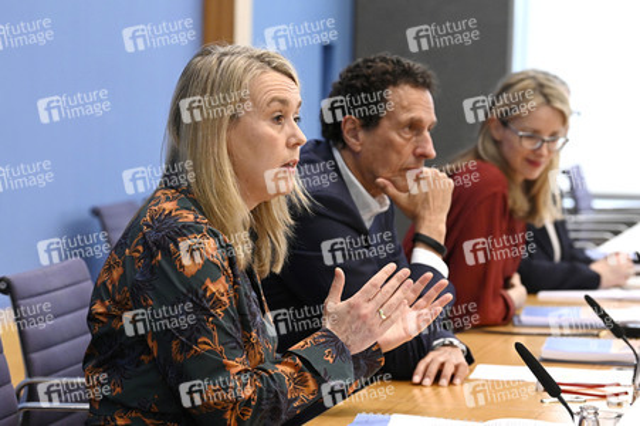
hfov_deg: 18.6
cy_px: 213
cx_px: 320
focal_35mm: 110
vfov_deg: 12.4
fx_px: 1954
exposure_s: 1/800
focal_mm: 110
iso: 5000
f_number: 5.6
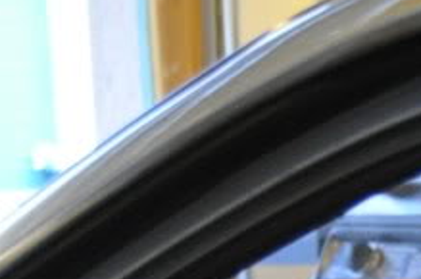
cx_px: 631
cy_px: 648
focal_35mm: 193
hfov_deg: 10.3
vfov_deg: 6.7
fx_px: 2252
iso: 1600
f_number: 3.5
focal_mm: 22
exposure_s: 1/3.33
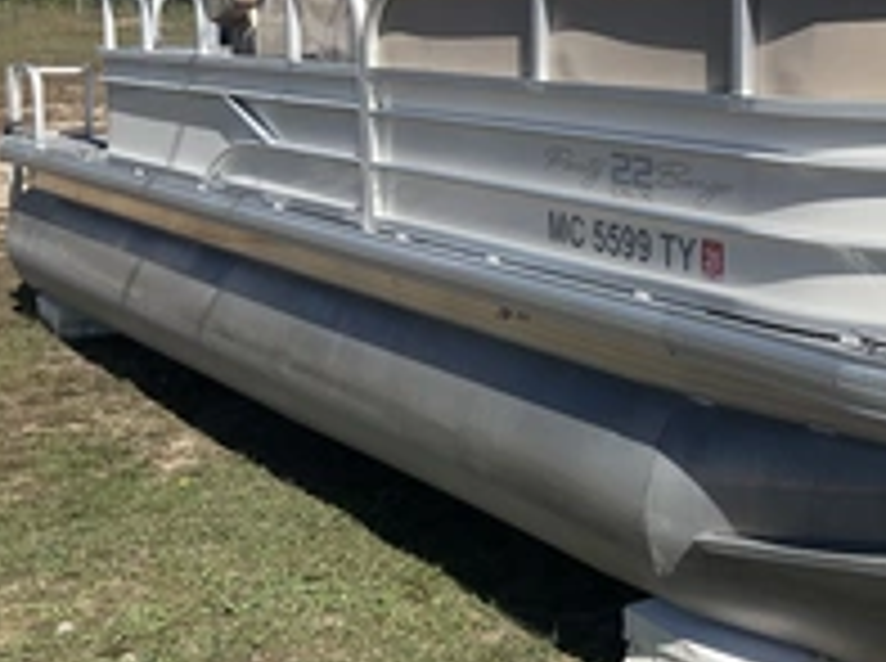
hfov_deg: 31.1
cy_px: 207
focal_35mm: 59
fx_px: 1507
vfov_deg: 24.6
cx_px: 814
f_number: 1.8
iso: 25
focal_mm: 3
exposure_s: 1/2959
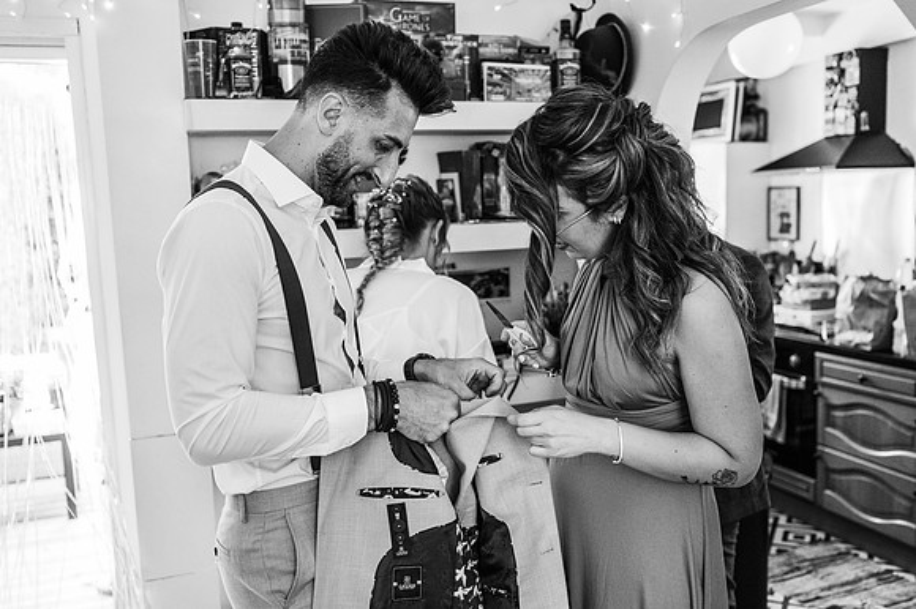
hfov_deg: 54.5
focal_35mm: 35
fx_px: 890
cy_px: 304
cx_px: 458
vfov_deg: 37.8
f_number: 2.8
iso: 2000
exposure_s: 1/200
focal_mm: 35
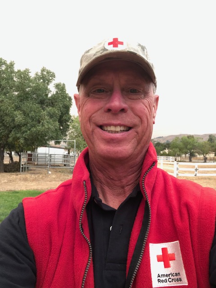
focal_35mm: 32
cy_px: 144
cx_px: 108
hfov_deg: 44.2
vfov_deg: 56.8
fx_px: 266
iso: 125
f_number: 2.2
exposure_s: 1/60
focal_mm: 2.87
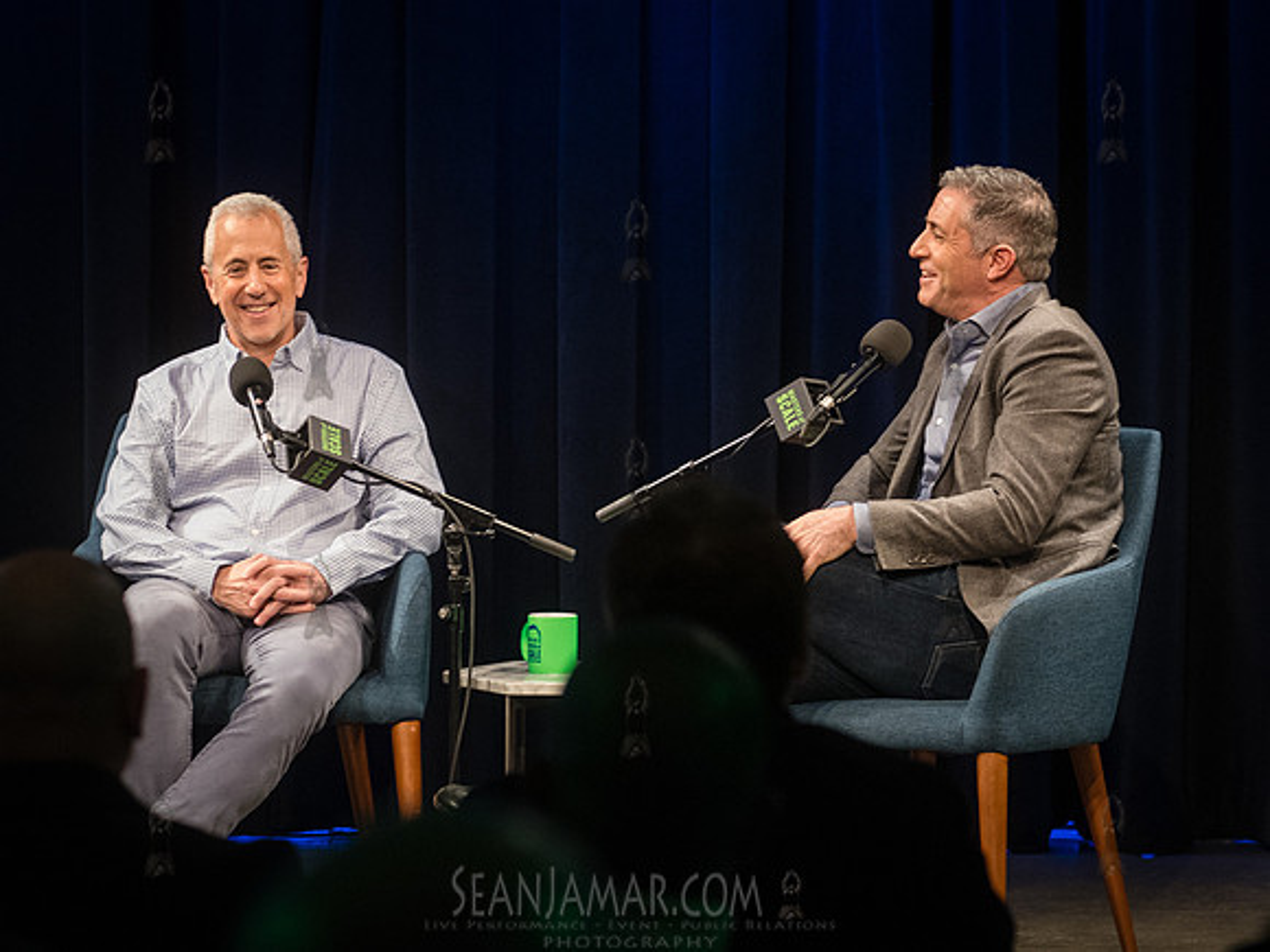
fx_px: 4413
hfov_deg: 16.3
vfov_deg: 12.3
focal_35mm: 120
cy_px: 447
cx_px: 923
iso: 3200
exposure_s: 1/320
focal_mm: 86
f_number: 4
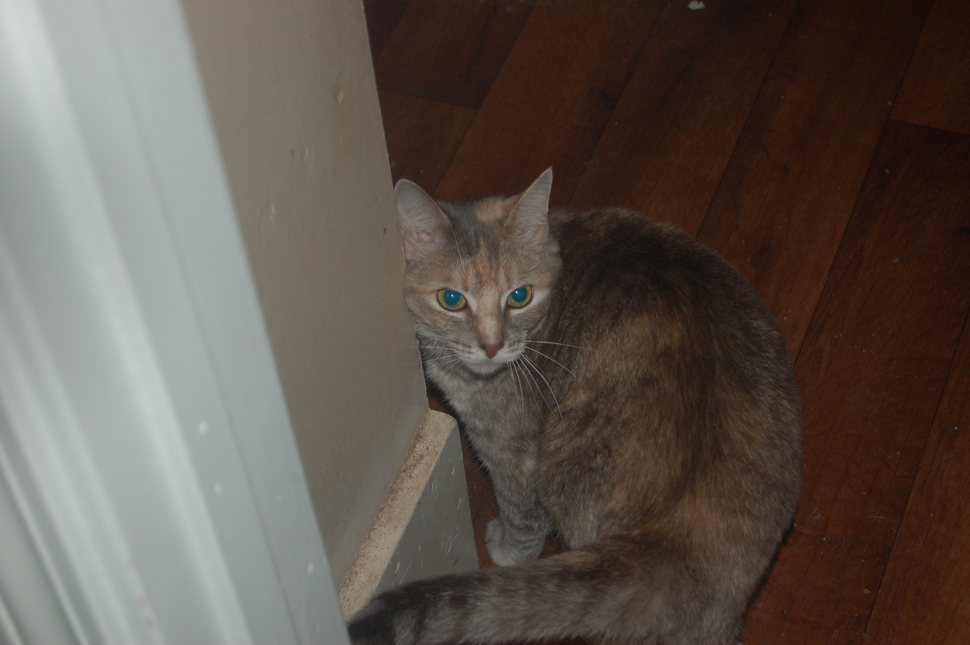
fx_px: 2221
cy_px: 322
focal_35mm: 82
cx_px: 485
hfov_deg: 24.6
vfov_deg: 16.5
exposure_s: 1/60
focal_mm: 55
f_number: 5.6
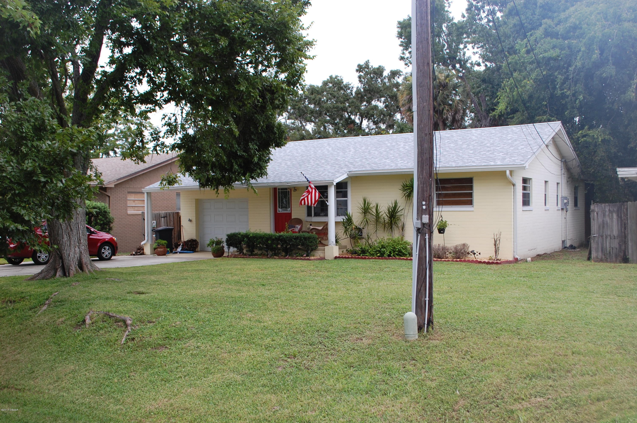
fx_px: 636
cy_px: 212
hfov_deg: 53.2
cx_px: 318
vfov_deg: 36.8
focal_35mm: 36
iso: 200
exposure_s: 1/200
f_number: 7.1
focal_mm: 24
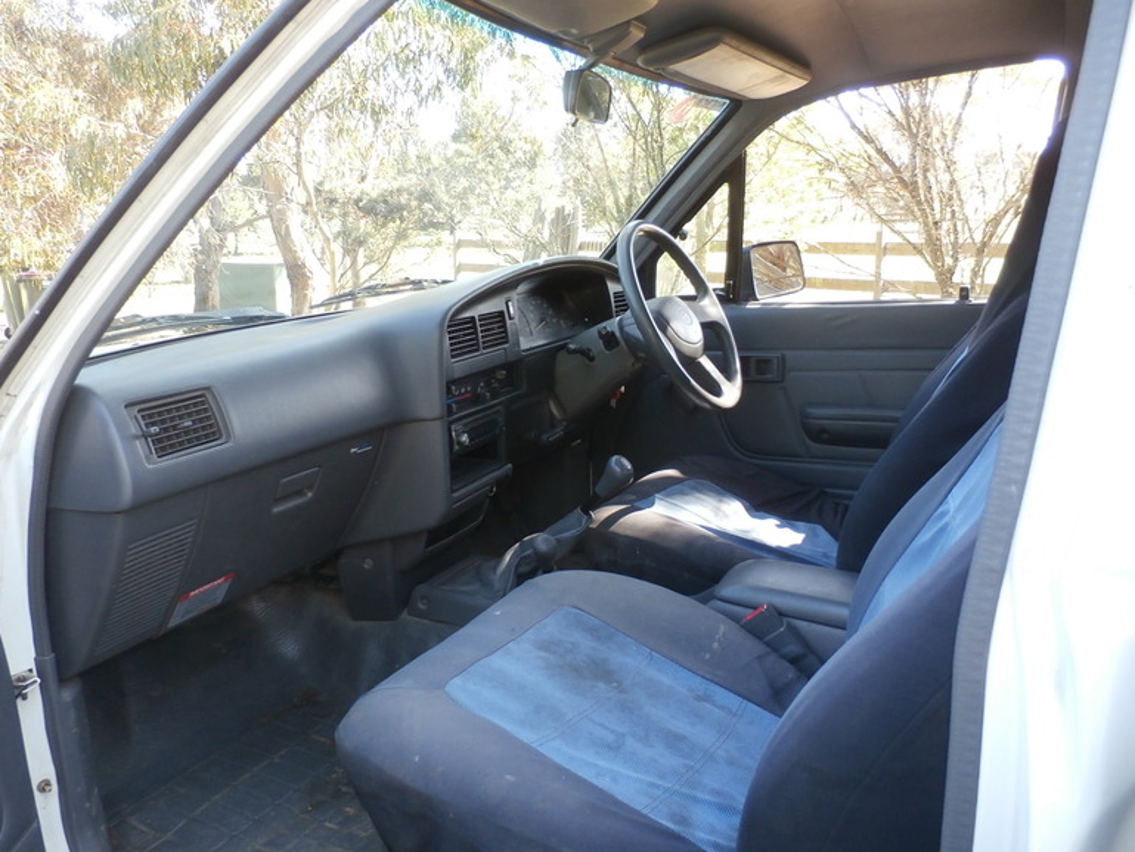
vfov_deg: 53.1
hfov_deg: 67.3
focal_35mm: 26
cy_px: 421
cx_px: 549
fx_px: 853
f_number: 3
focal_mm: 4.5
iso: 160
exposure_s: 1/60
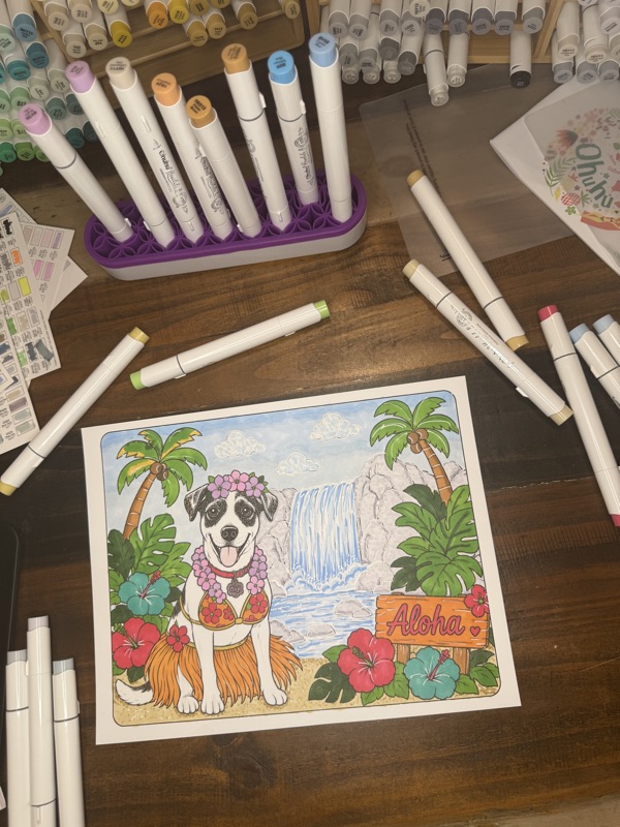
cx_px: 310
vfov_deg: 71.6
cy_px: 414
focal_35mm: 24
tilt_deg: -77.2
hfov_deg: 56.8
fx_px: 573
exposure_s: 1/65
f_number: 1.78
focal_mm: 6.76
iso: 80
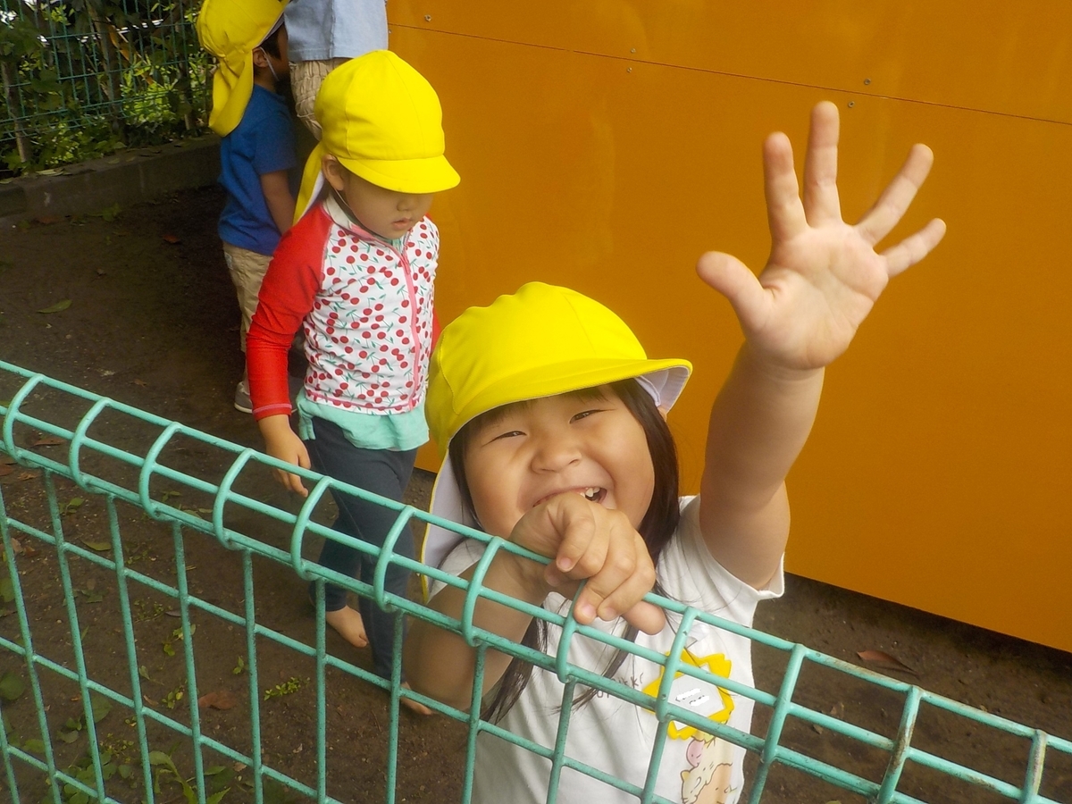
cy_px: 402
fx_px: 929
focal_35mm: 30
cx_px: 536
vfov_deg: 46.8
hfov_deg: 60.0
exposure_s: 1/160
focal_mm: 4.1
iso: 125
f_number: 3.3
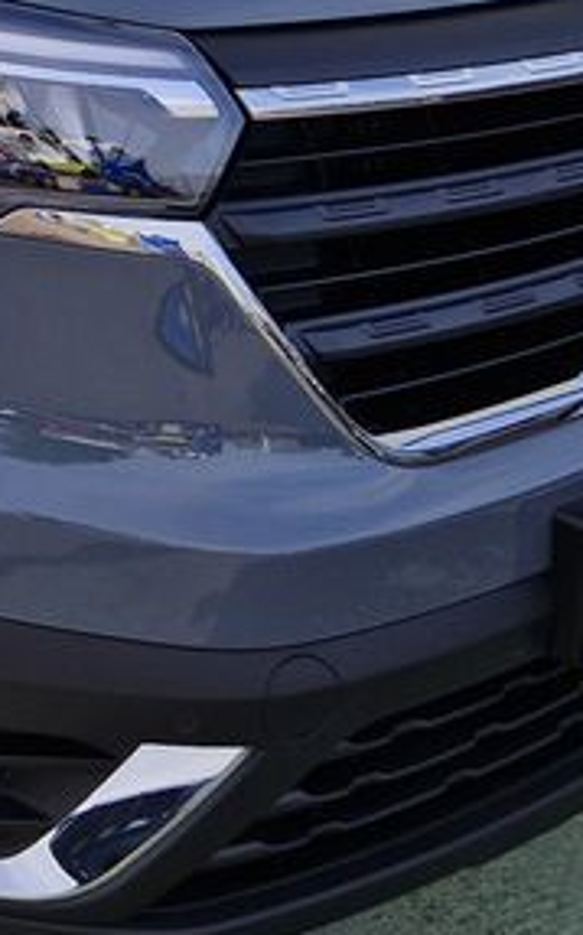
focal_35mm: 87
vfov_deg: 23.0
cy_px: 29
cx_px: -329
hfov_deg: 13.9
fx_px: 2215
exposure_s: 1/1024
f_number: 1.8
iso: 50
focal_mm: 5.4
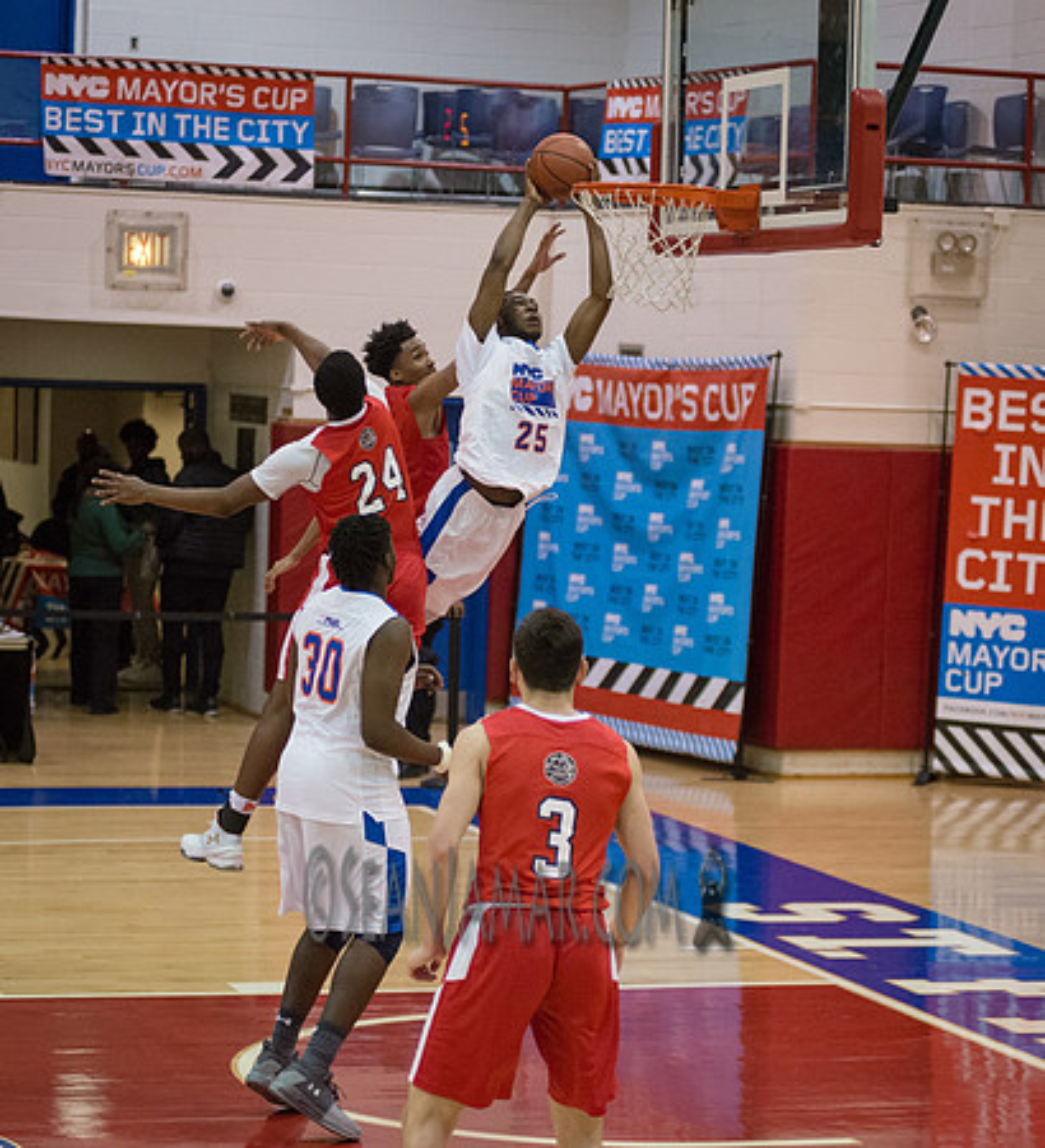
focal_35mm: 107
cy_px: 574
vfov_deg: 17.1
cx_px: 403
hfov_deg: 15.6
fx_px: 3822
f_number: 2.8
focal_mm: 80
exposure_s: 1/1000
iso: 5000
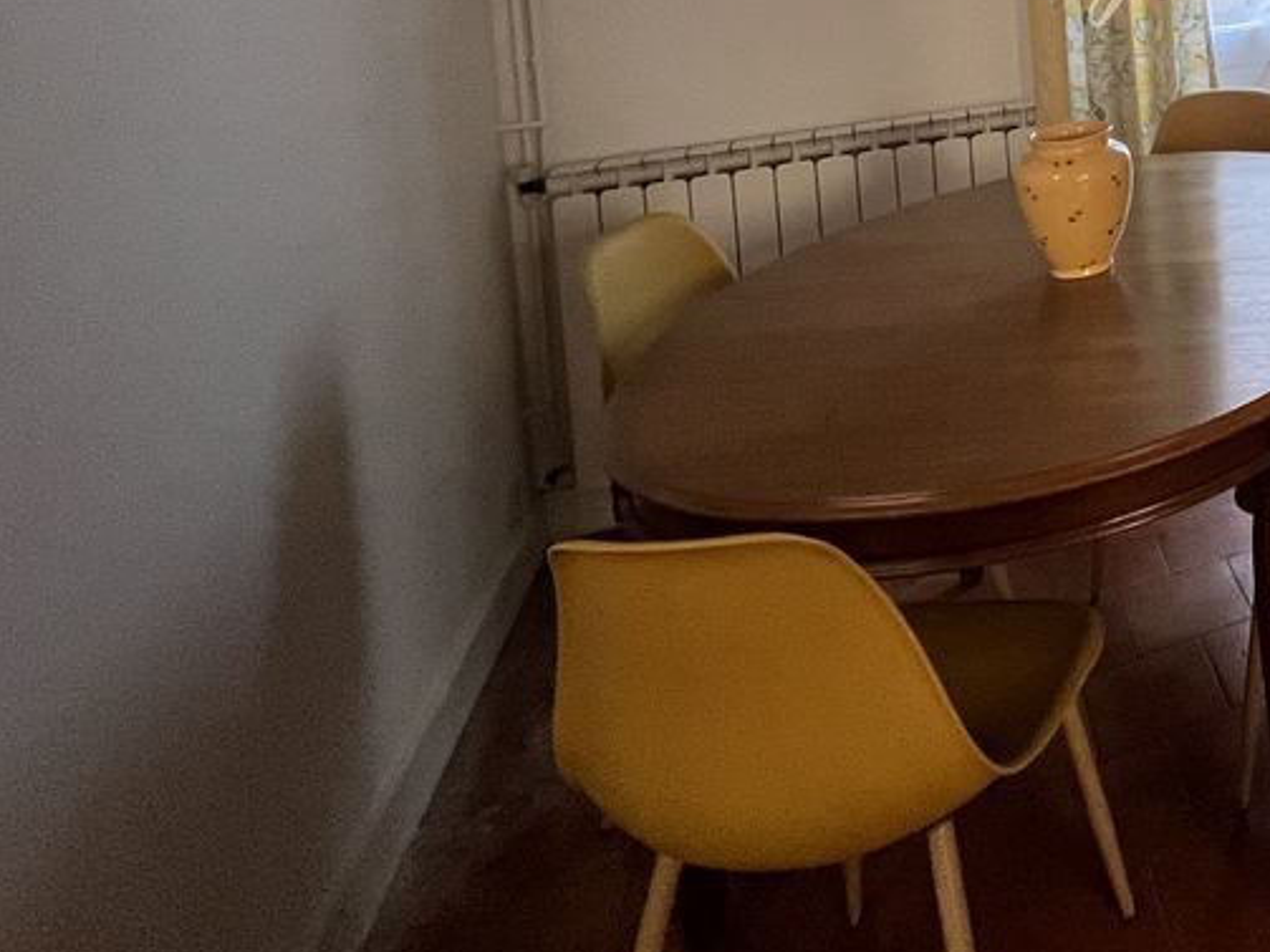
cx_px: 1472
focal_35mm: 31
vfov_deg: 37.4
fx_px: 1137
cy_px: -116
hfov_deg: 42.2
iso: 320
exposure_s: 1/50
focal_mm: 1.57
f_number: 1.8
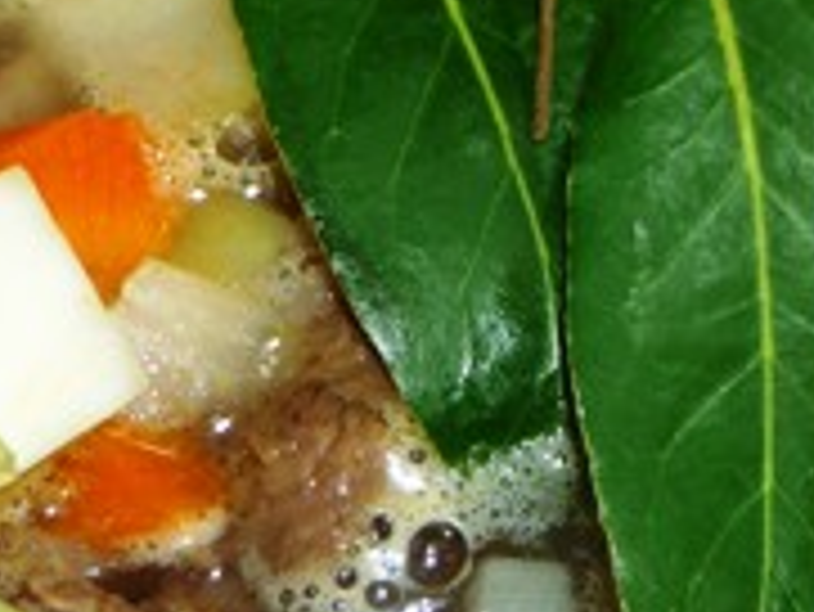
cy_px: -288
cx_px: 1106
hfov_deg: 7.7
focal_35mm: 255
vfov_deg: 5.8
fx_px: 6000
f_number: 4.6
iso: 100
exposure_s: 1/40
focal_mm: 12.2
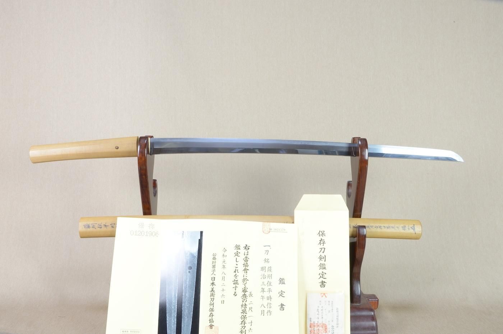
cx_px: 252
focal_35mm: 30
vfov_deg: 43.5
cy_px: 167
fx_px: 419
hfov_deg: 62.0
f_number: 11
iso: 400
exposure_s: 1/2
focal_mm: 20
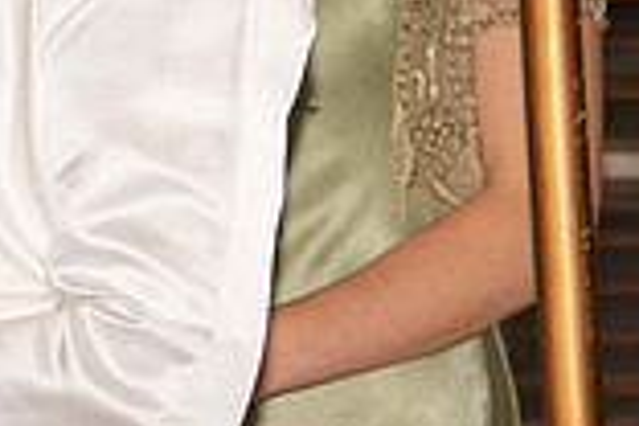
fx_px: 9549
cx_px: -324
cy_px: -68
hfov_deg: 3.8
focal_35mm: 538
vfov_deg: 2.6
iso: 1000
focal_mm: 145
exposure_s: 1/160
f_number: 9
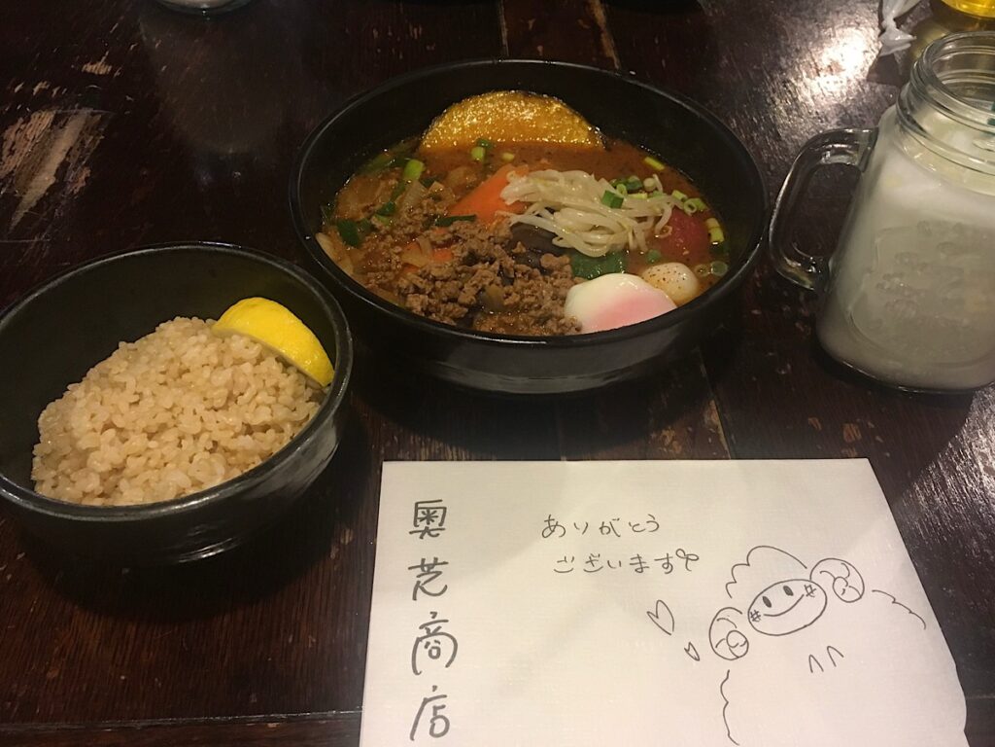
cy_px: 374
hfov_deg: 61.7
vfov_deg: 48.2
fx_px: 834
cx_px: 498
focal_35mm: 29
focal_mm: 4.15
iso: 200
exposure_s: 1/17
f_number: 2.2
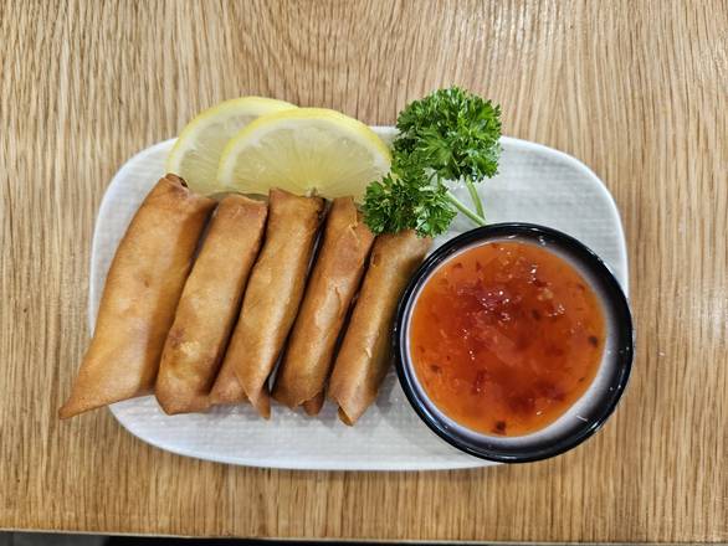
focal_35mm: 23
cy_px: 273
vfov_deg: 58.9
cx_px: 364
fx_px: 484
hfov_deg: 73.9
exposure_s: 1/100
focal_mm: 5.4
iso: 160
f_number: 1.8
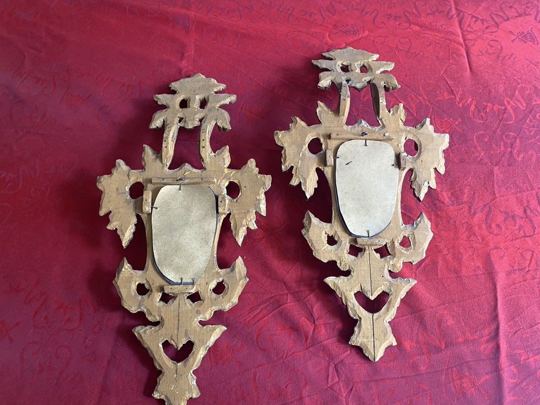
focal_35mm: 26
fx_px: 406
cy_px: 202
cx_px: 270
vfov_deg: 53.1
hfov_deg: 67.3
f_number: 1.8
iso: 320
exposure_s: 1/60
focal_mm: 4.25
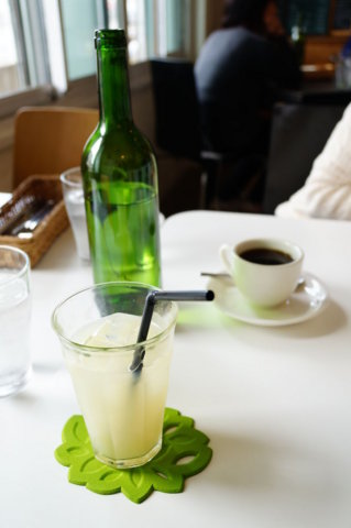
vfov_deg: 59.5
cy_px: 264
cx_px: 176
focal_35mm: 32
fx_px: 462
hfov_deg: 41.6
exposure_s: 1/60
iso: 160
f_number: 4
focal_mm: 21
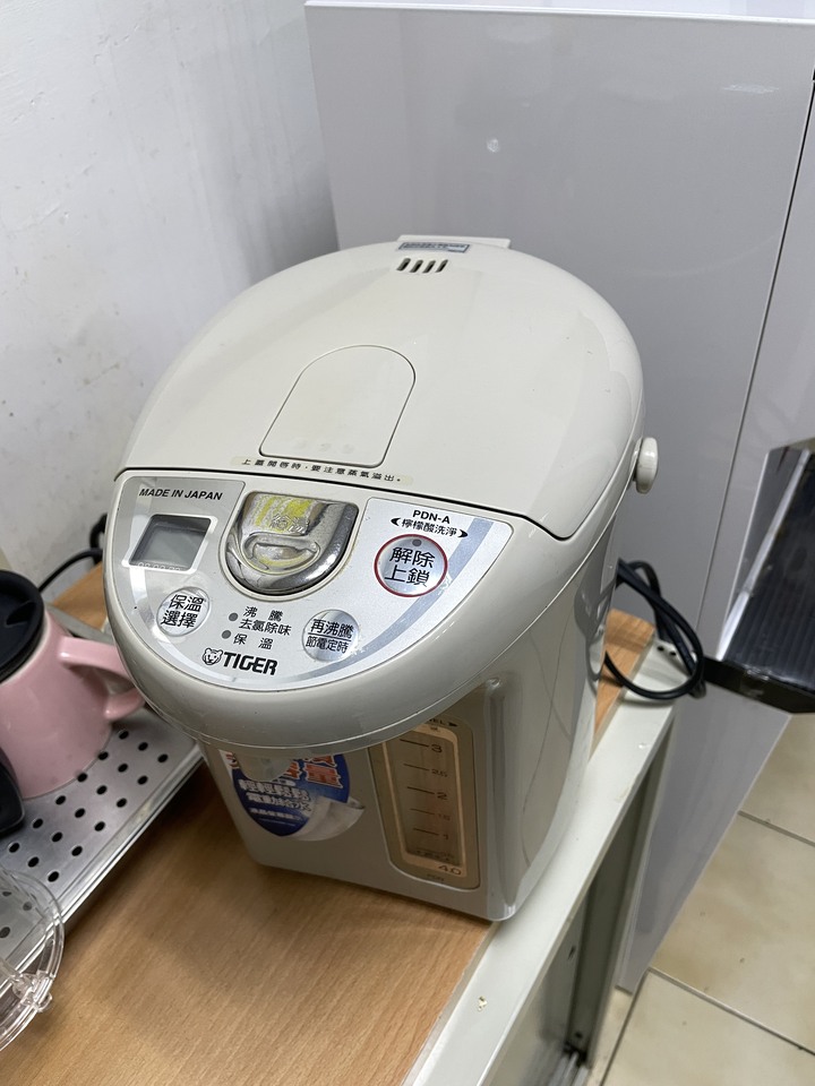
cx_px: 408
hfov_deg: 53.1
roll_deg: +7.2
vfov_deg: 67.3
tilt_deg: -43.2
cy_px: 543
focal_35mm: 26
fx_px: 816
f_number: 1.6
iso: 80
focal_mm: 4.2
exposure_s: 1/60
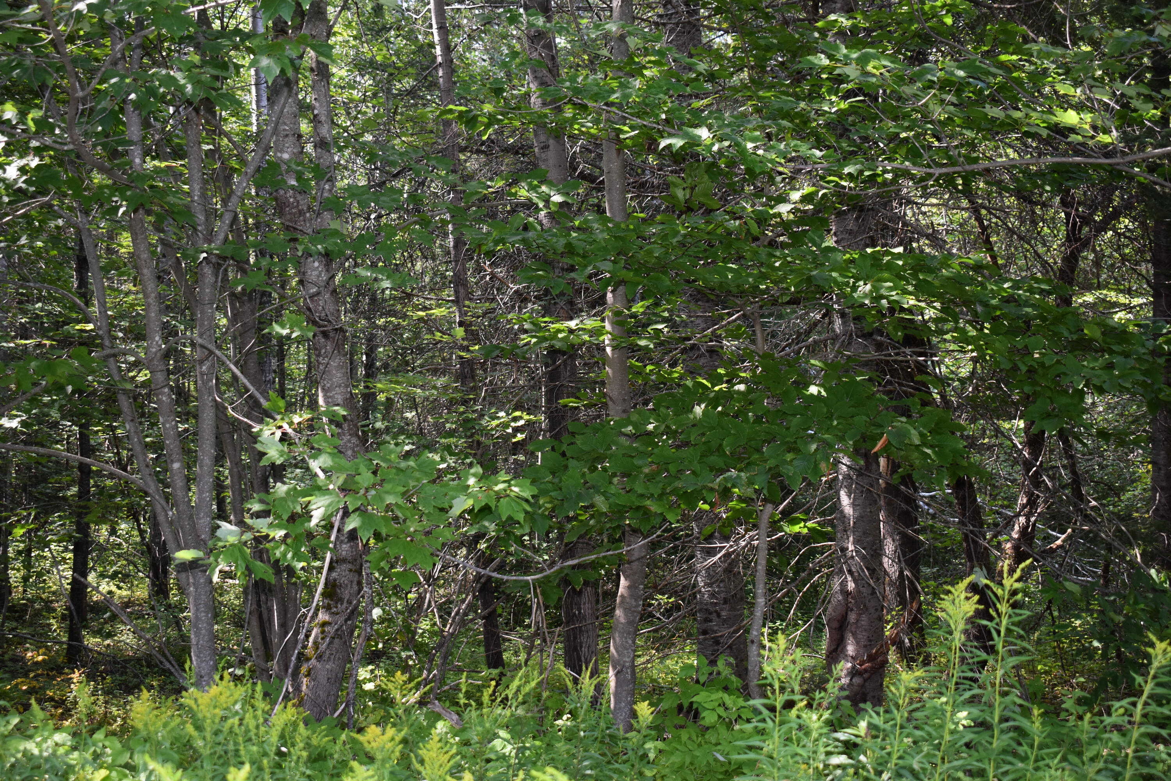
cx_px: 586
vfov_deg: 26.5
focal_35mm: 51
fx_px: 1659
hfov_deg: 38.9
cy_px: 390
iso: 400
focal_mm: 34
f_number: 5
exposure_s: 1/200
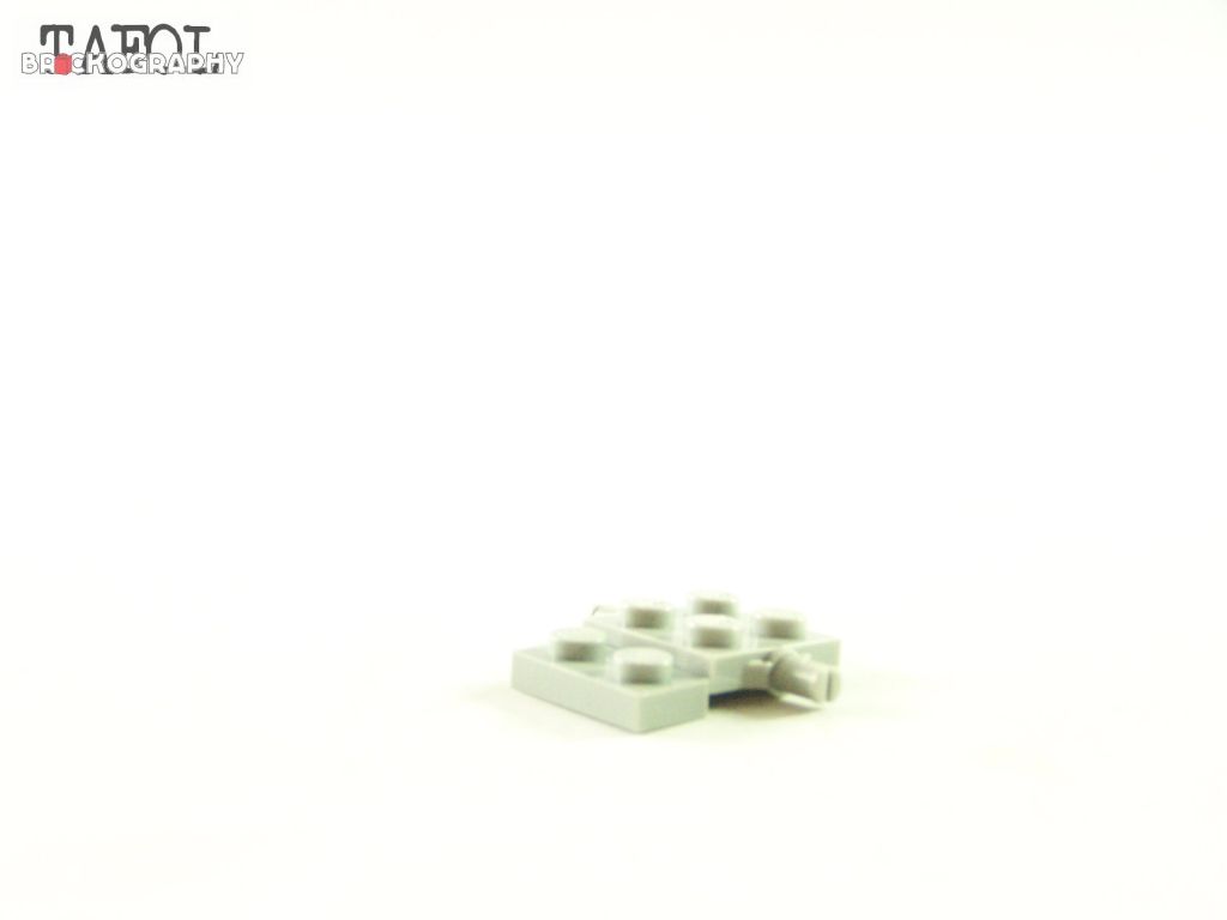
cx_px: 614
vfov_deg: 18.0
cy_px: 460
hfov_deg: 23.8
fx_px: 2907
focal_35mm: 82
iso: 400
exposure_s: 1/45
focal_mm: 13.7
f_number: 3.2
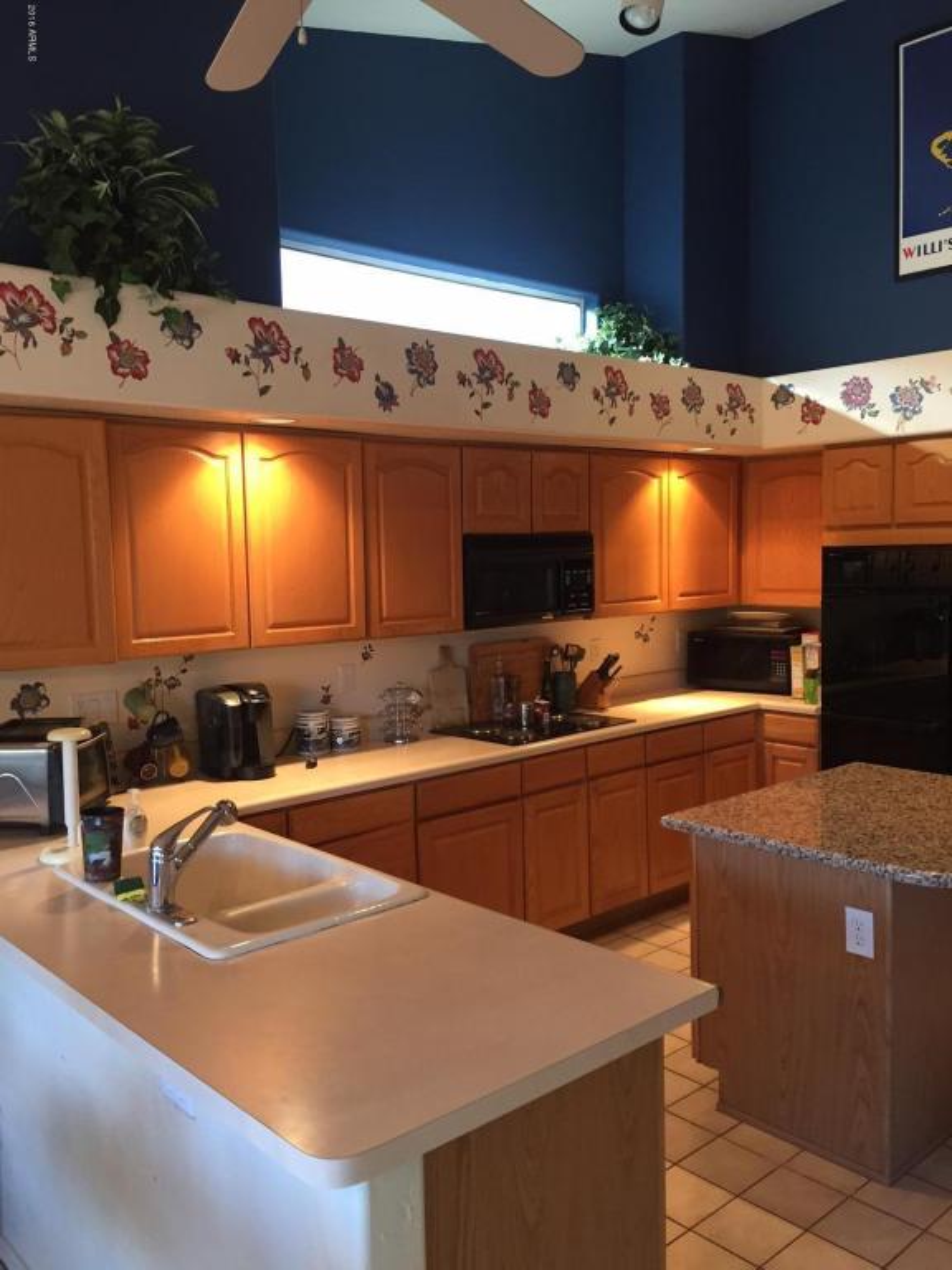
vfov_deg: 61.7
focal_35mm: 29
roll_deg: +2.0
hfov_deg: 48.2
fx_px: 1063
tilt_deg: -5.9
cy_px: 635
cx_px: 476
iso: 125
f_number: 2.2
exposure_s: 1/30
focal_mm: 4.15
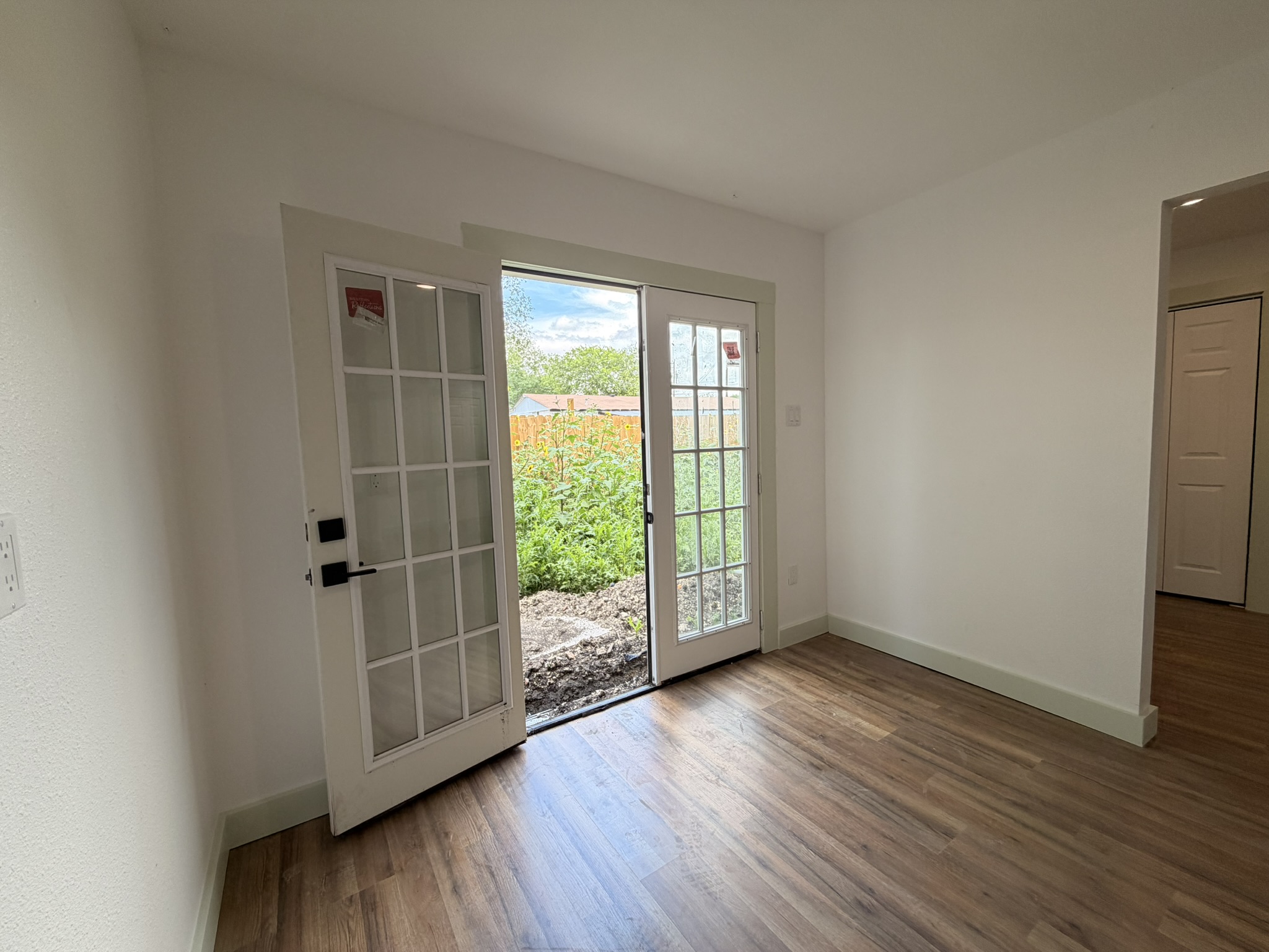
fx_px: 513
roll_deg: +2.3
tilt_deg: -3.2
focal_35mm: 14
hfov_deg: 102.1
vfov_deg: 85.7
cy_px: 476
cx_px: 634
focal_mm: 2.22
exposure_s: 1/120
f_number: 2.2
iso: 80
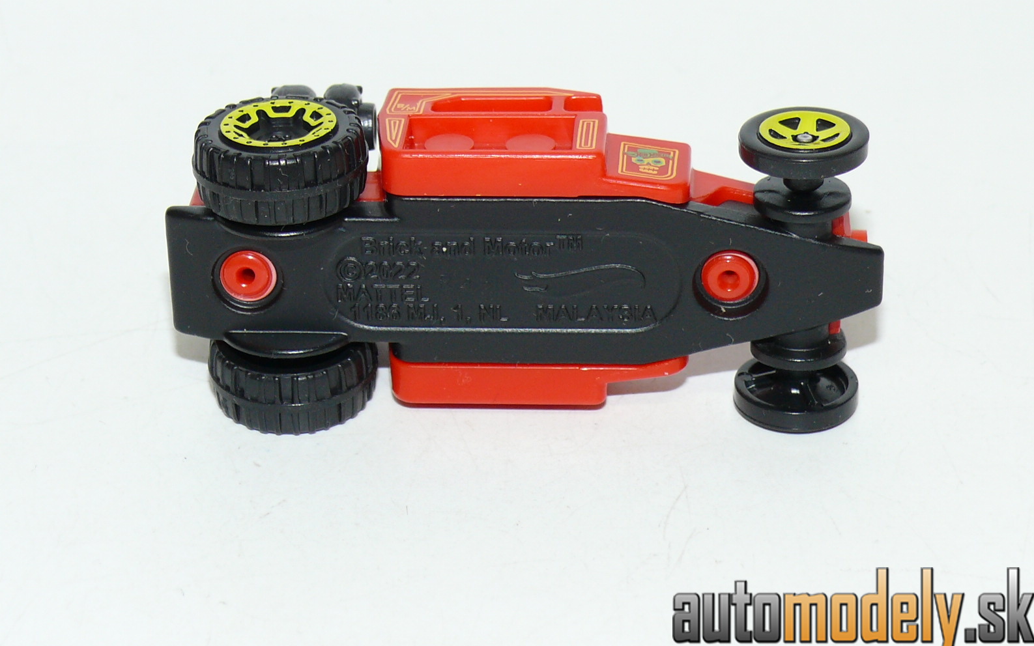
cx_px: 516
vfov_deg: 12.0
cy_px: 270
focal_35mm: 109
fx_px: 3072
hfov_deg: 19.1
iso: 100
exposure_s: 1/30
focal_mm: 13.4
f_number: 4
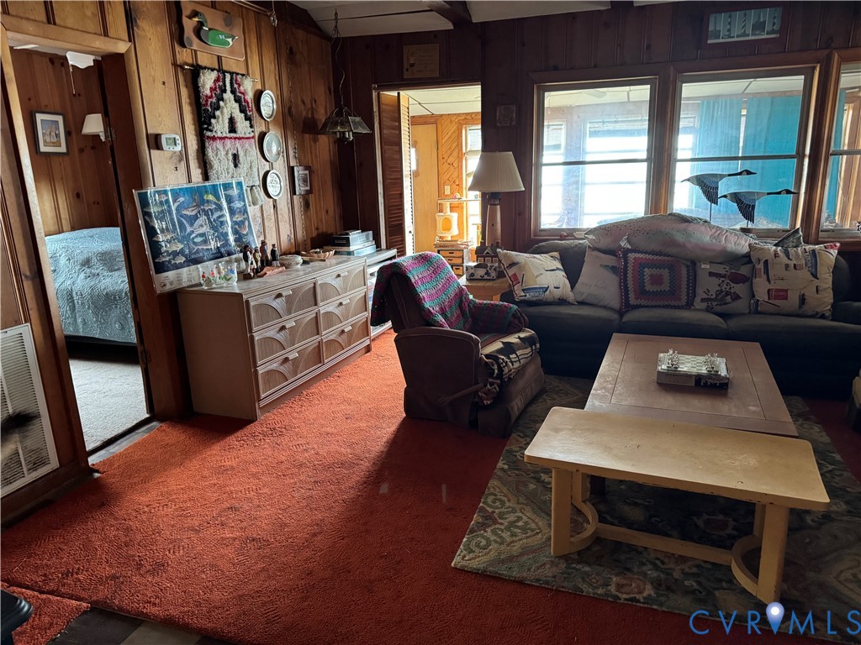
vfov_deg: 56.8
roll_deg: +0.7
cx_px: 430
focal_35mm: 24
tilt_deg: -14.1
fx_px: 597
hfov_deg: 71.6
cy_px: 322
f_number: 1.78
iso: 800
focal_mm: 6.76
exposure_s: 1/56
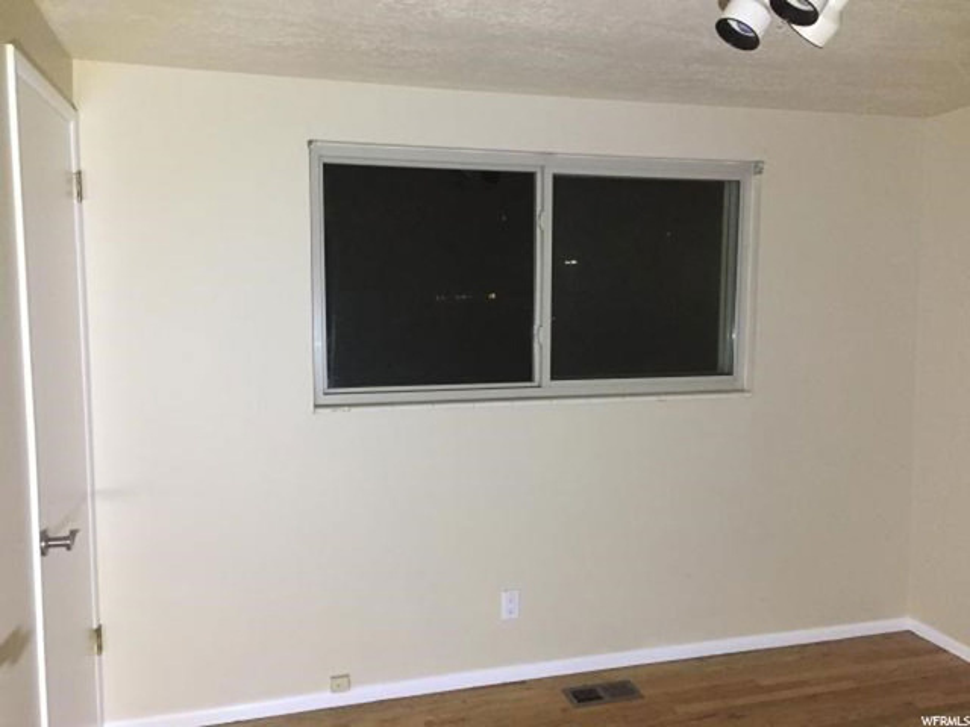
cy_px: 364
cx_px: 485
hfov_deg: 61.7
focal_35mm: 29
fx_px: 813
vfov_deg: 48.2
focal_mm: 4.15
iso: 250
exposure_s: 1/30
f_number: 2.2
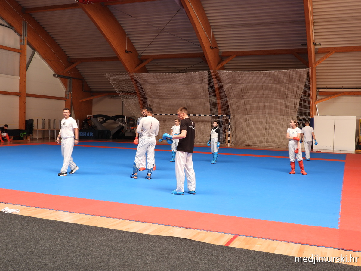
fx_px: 396
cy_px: 136
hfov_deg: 49.0
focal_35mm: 38
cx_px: 180
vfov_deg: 37.7
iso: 100
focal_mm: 6.8
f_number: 3.2
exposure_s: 1/30
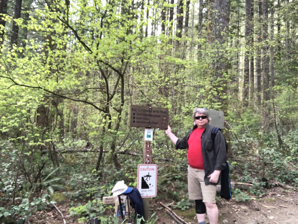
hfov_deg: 56.8
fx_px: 276
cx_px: 149
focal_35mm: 32
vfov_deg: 44.2
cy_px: 112
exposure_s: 1/120
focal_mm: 2.87
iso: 80
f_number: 2.2
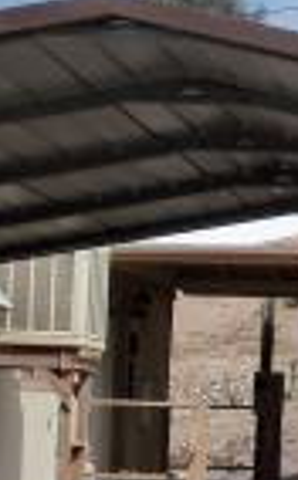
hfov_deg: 8.3
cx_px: 542
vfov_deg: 13.7
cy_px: 120
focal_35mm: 152
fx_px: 1987
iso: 80
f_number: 5.5
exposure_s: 1/800
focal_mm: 6.3
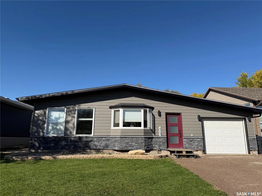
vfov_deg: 56.8
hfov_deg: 71.6
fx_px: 182
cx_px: 131
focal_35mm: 24
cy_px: 98
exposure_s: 1/4975
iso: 80
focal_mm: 6.76
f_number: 1.78
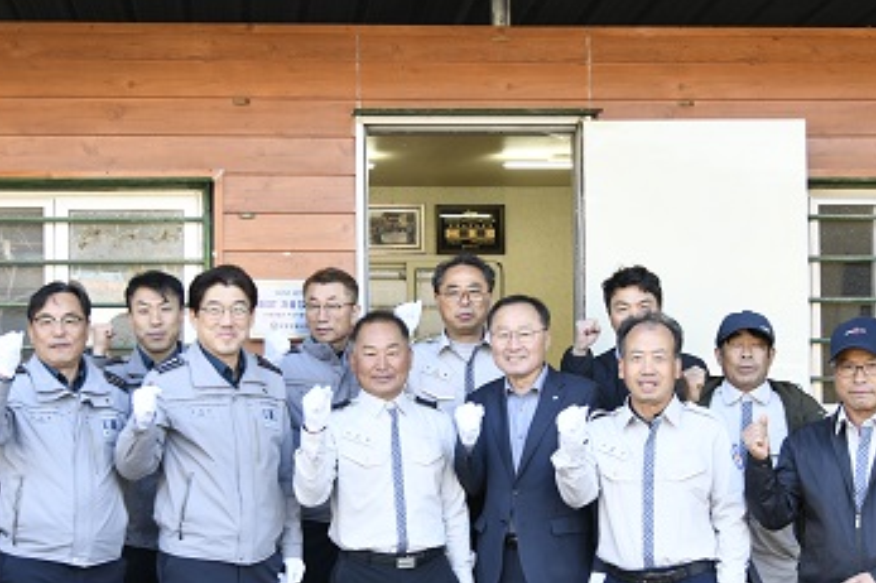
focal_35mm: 58
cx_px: 338
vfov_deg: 23.3
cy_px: 370
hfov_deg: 34.4
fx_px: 1411
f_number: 4
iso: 100
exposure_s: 1/30
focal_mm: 31
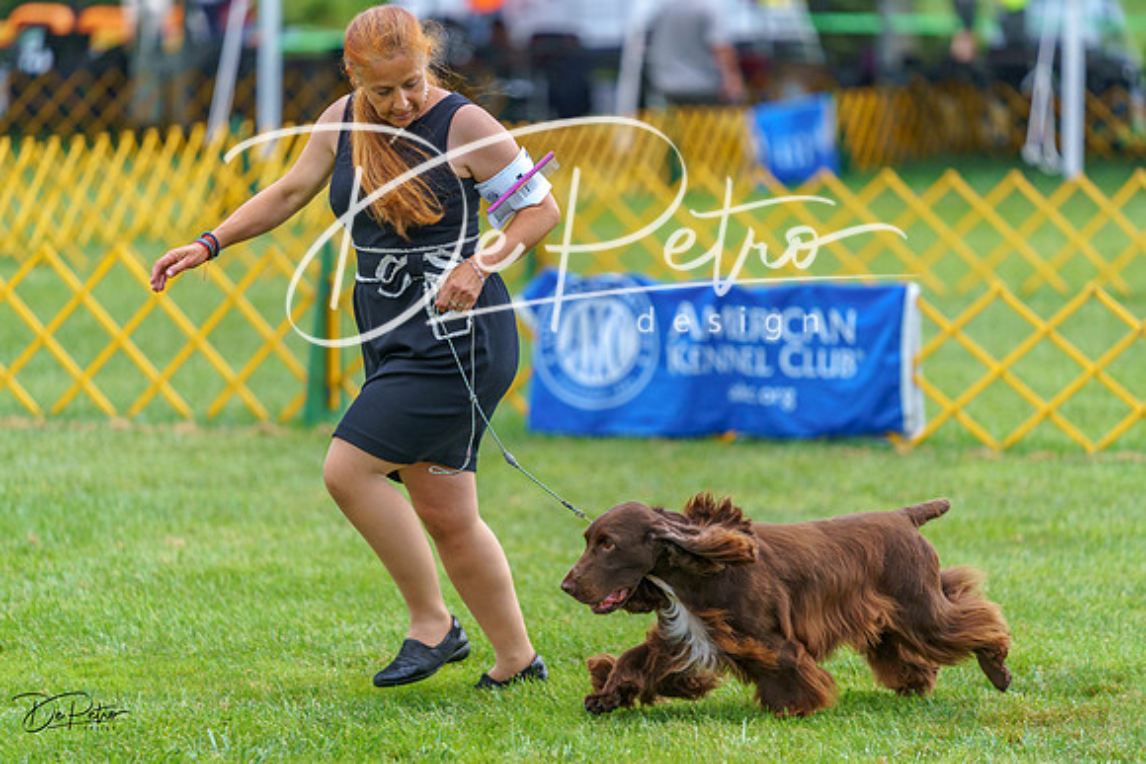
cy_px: 382
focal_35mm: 200
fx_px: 6368
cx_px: 573
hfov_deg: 10.3
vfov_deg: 6.9
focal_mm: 200
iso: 640
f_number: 2.8
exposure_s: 1/640
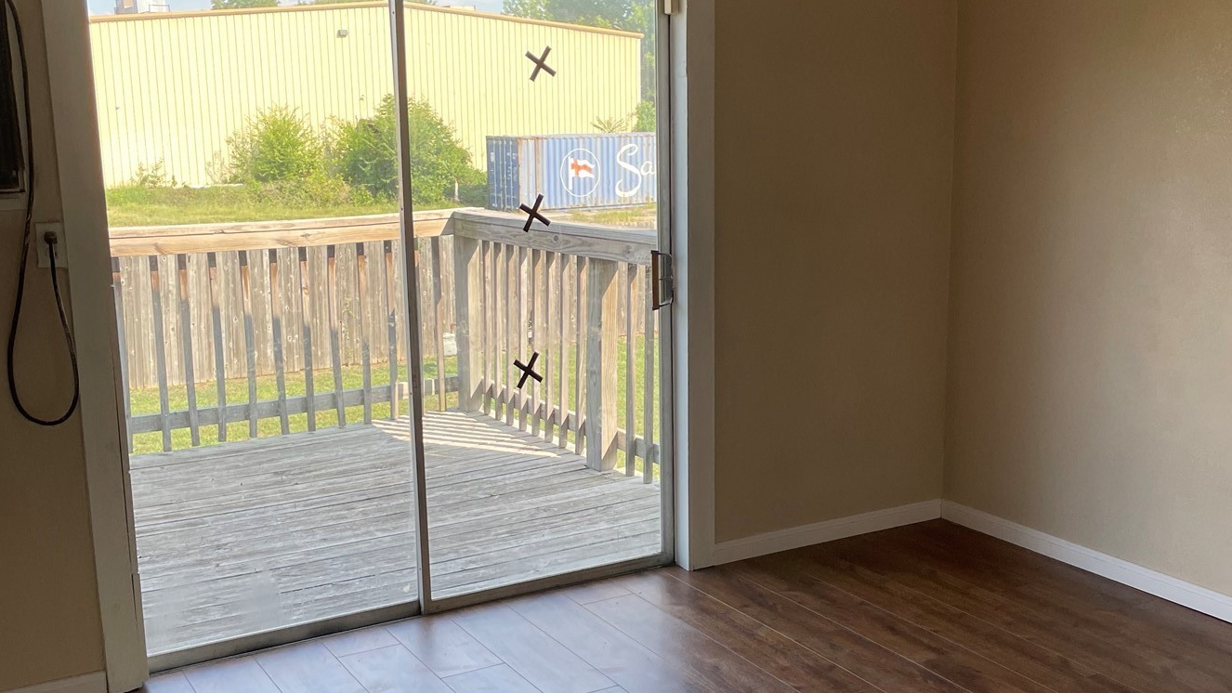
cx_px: 663
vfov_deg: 29.0
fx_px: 1339
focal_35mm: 41
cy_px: 350
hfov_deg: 49.4
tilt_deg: -8.7
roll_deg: +1.6
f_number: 1.6
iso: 32
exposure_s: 1/430
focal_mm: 4.2
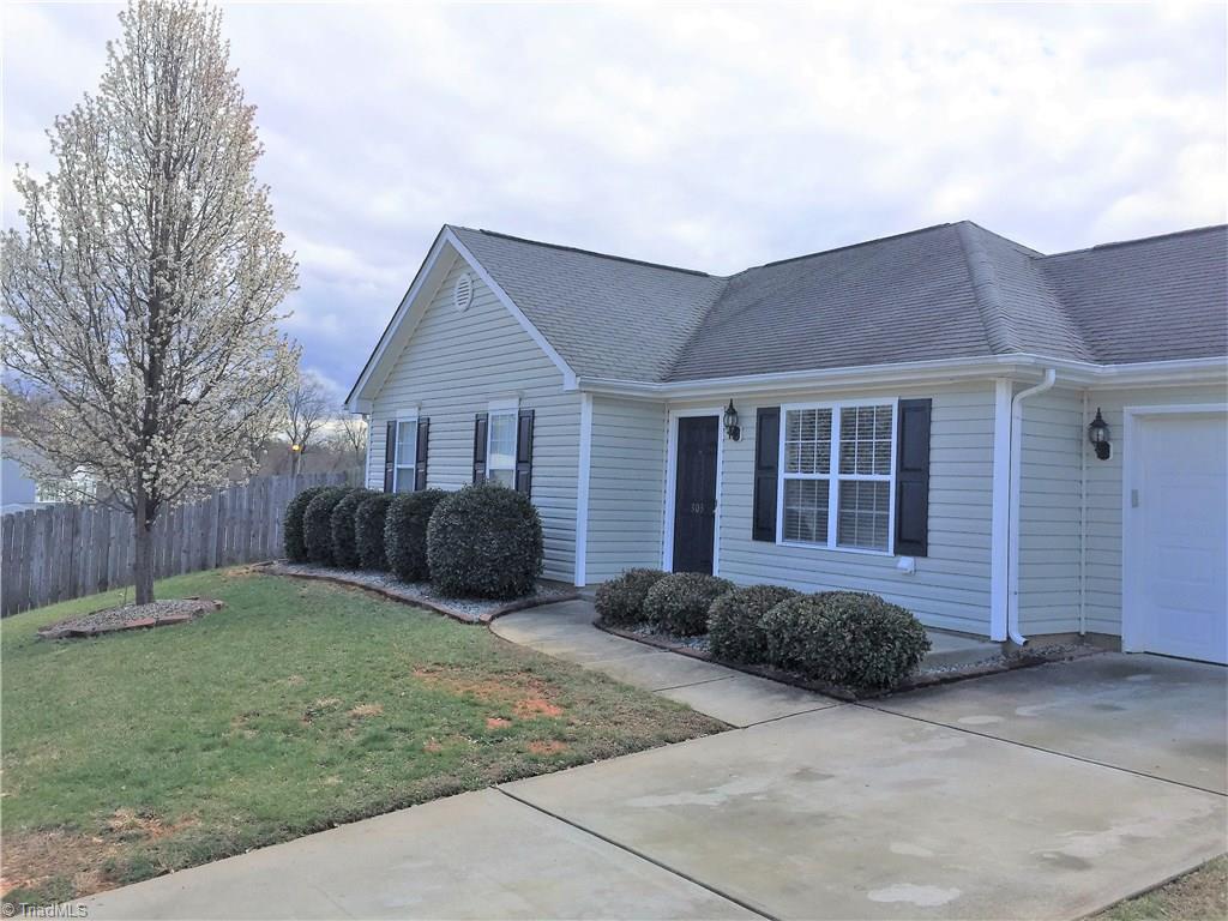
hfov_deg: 61.7
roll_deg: -3.2
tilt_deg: +1.5
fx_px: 1029
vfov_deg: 48.2
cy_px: 460
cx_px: 614
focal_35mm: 29
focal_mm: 4.15
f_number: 2.2
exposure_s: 1/1980
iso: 32
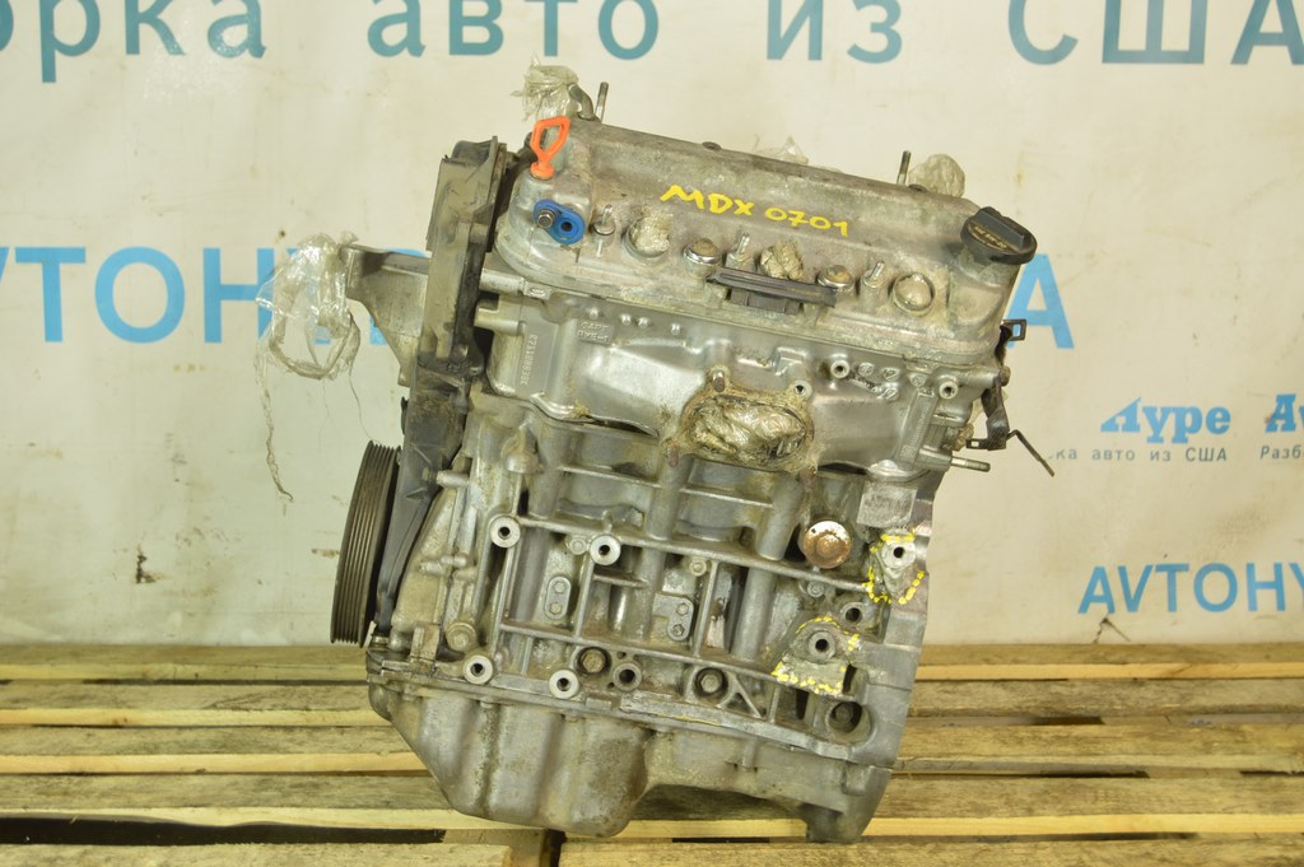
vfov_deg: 29.8
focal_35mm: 45
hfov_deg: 43.6
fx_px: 1629
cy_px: 434
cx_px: 652
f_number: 5.6
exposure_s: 1/20
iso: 400
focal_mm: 30
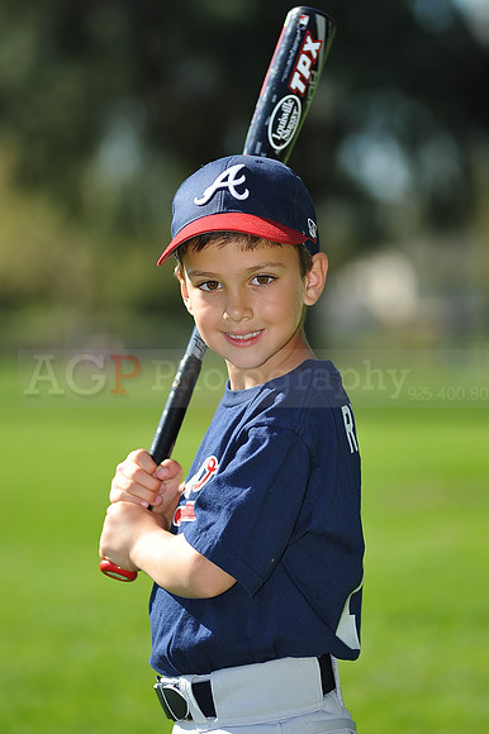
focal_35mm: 180
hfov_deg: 7.6
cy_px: 367
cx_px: 244
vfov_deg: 11.4
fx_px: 3672
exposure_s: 1/1000
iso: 200
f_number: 4.5
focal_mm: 180
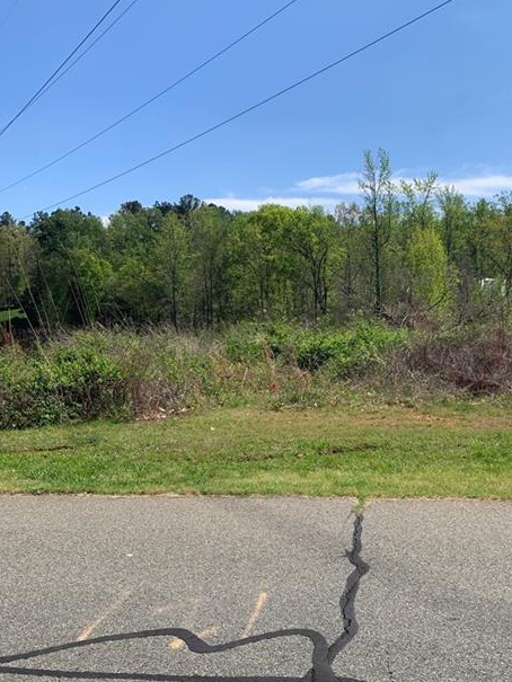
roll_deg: +0.2
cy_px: 384
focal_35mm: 33
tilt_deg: -6.2
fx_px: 651
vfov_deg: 55.2
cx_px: 311
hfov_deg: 42.7
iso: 25
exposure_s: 1/2481
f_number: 1.8
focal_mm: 4.25
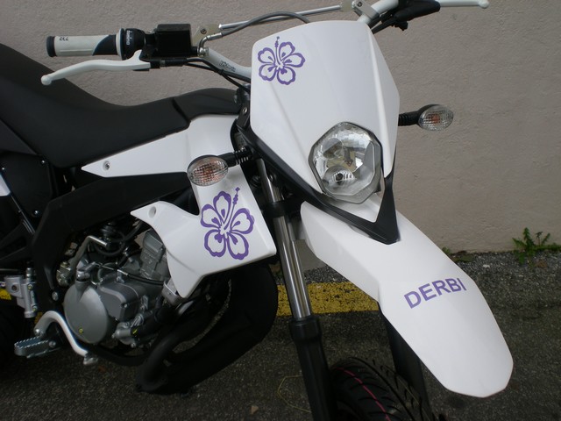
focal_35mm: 44
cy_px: 210
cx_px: 280
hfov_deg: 42.9
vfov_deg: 32.9
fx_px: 713
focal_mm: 7.4
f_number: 4.9
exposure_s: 1/203
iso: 50
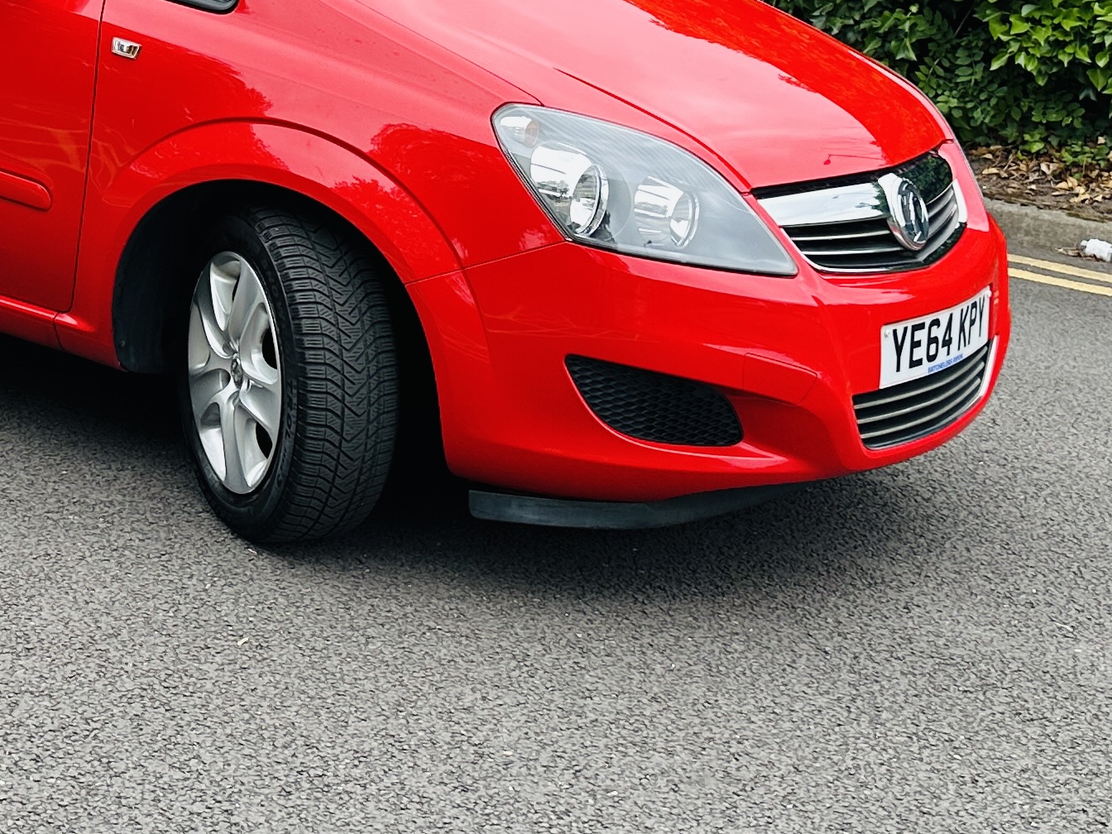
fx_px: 2313
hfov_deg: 26.6
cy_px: 36
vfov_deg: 19.9
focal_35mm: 72
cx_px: 247
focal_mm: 6.86
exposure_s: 1/1779
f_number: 1.78
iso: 80
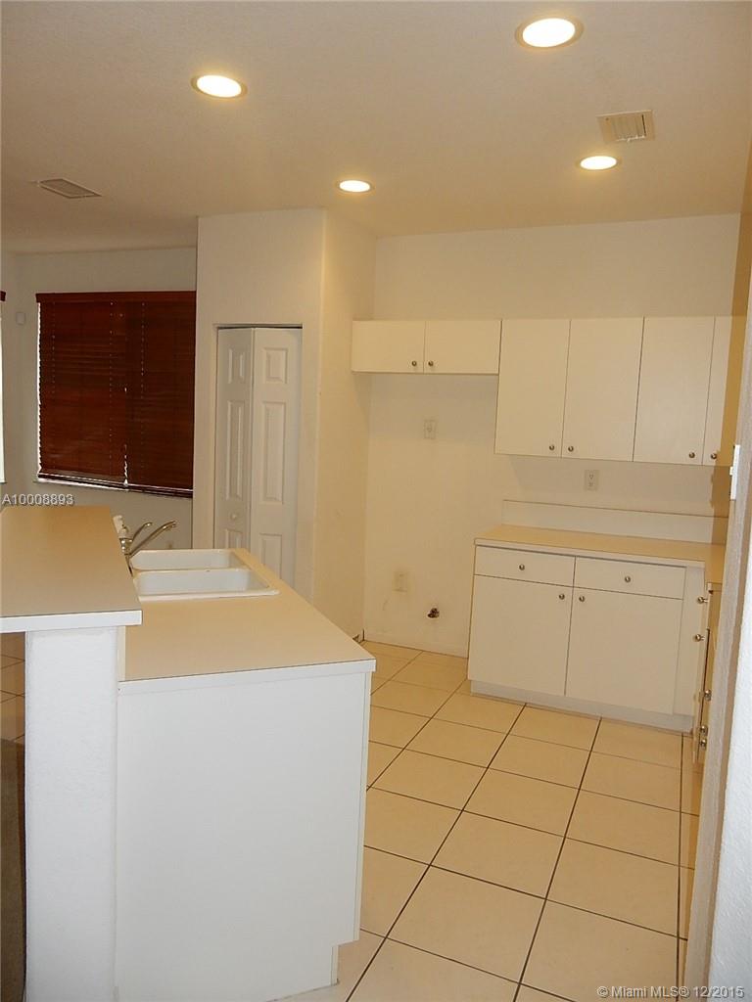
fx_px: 724
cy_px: 501
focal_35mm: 25
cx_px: 376
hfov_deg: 54.9
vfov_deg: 69.4
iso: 200
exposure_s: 1/30
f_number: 3.7
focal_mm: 4.5
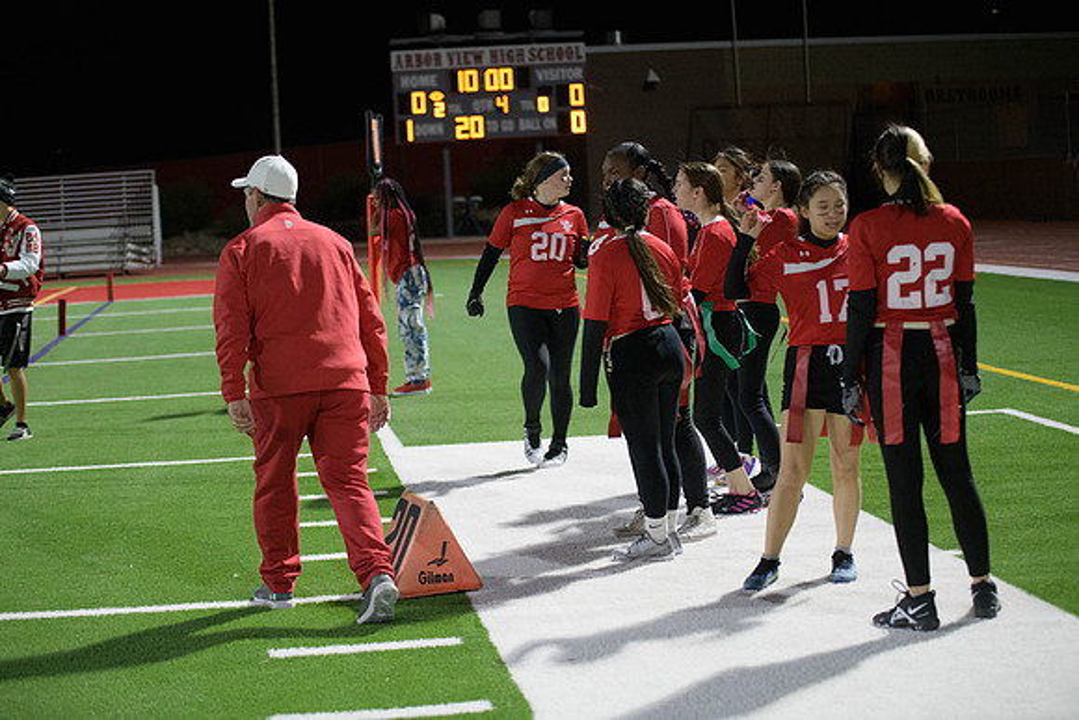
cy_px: 360
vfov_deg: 19.5
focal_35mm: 70
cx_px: 540
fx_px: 2098
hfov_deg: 28.8
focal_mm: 70
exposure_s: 1/640
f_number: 2.8
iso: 5600
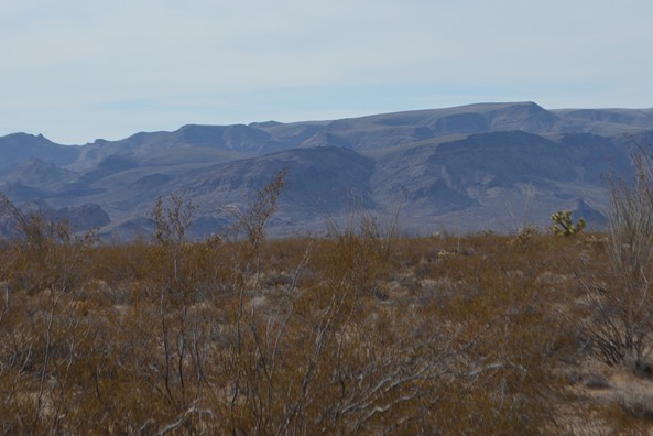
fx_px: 2739
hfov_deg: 13.6
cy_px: 69
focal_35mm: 151
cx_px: 379
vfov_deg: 9.1
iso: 400
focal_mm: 55
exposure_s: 1/2000
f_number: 7.1
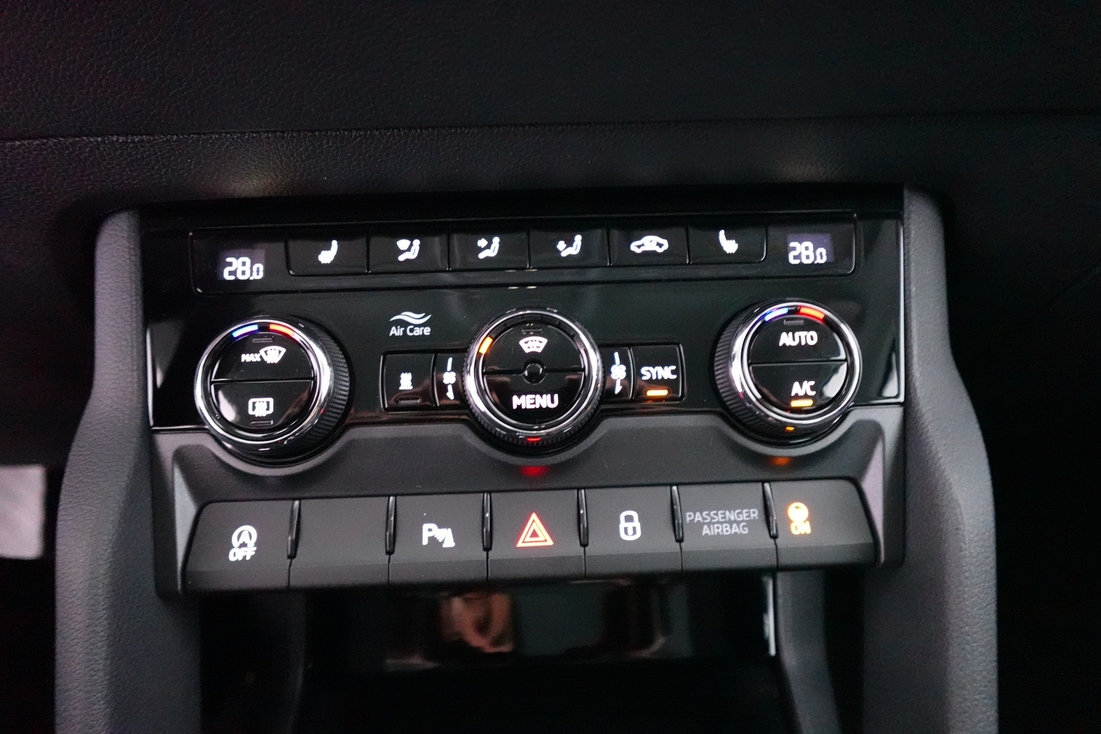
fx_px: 612
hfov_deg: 84.0
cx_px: 550
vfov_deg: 61.9
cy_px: 367
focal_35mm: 20
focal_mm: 7.6
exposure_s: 1/40
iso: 6400
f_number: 2
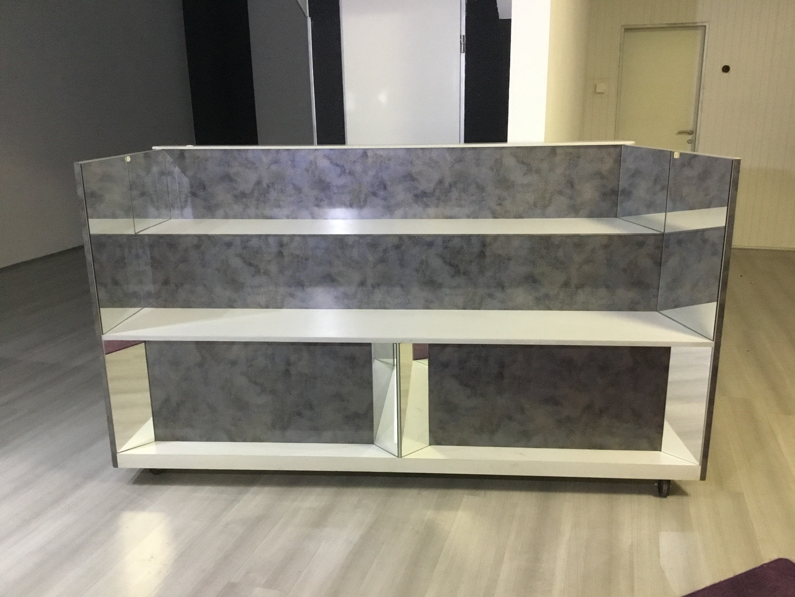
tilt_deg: -16.0
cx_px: 398
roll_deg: +1.2
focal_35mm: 31
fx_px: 712
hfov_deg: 58.4
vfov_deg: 45.4
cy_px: 298
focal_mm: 3.3
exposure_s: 1/17
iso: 250
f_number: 2.4
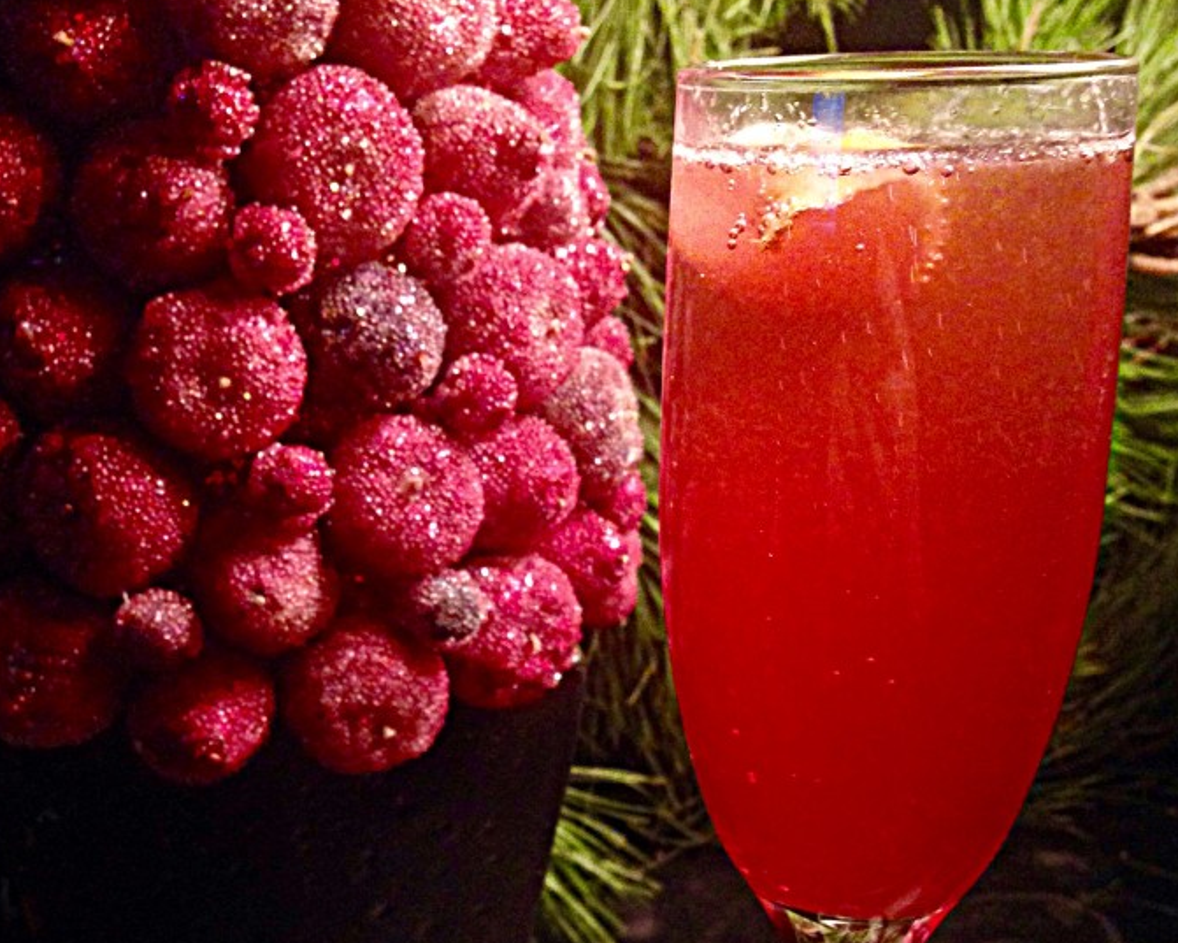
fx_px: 1674
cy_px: 766
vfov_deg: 30.6
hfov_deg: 38.8
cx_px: 555
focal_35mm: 48
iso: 320
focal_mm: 4.12
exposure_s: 1/20
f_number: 2.4
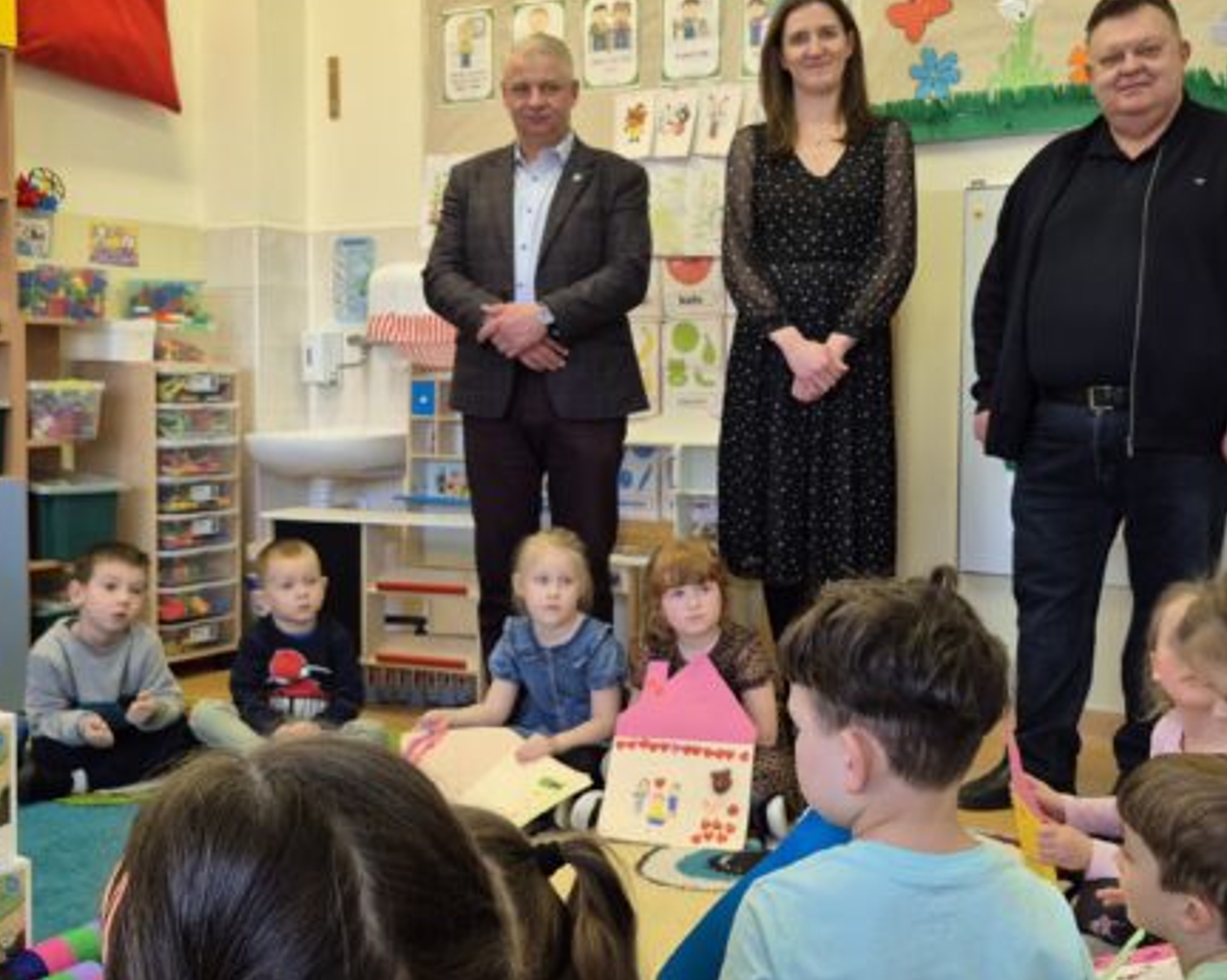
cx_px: 704
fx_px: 1415
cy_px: 445
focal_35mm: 39
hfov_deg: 46.7
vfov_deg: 38.2
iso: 200
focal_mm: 5.4
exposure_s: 1/100
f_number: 1.8
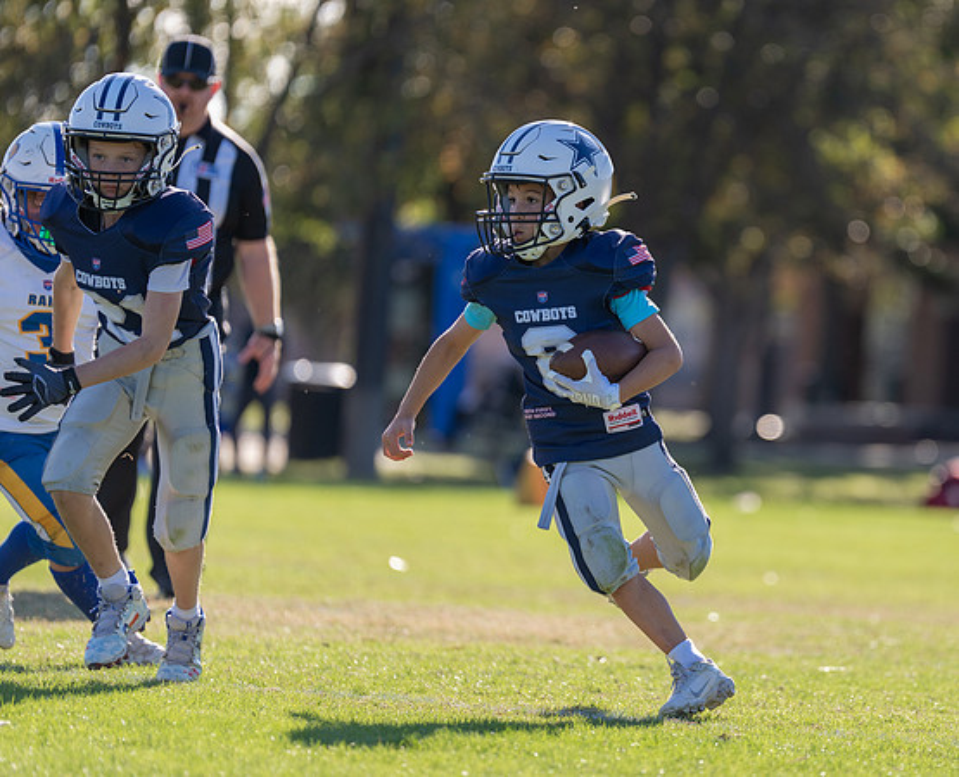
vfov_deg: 5.6
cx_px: 684
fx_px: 7938
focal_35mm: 278
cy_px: 368
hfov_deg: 6.9
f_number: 2.8
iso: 100
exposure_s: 1/1250
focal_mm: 200
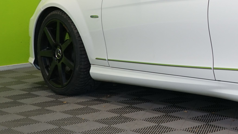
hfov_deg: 17.5
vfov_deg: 10.8
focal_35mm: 111
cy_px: -9
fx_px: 700
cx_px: 348
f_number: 6.3
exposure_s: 1/30
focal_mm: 31
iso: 500
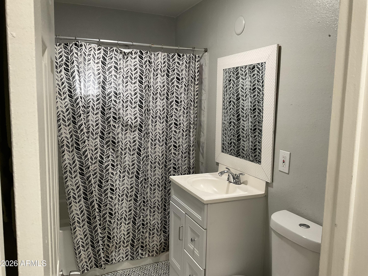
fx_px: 308
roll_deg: -1.9
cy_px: 138
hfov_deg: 61.7
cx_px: 184
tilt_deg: -7.8
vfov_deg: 48.2
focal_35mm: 29
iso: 80
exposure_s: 1/60
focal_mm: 3
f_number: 1.8
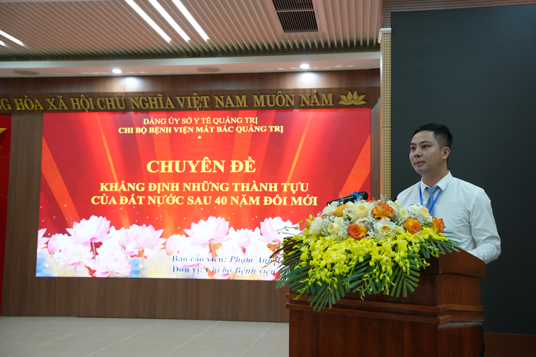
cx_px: 268
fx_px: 631
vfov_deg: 31.6
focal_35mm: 42
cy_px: 178
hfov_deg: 46.0
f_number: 4
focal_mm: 42.4
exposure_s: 1/160
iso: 1600
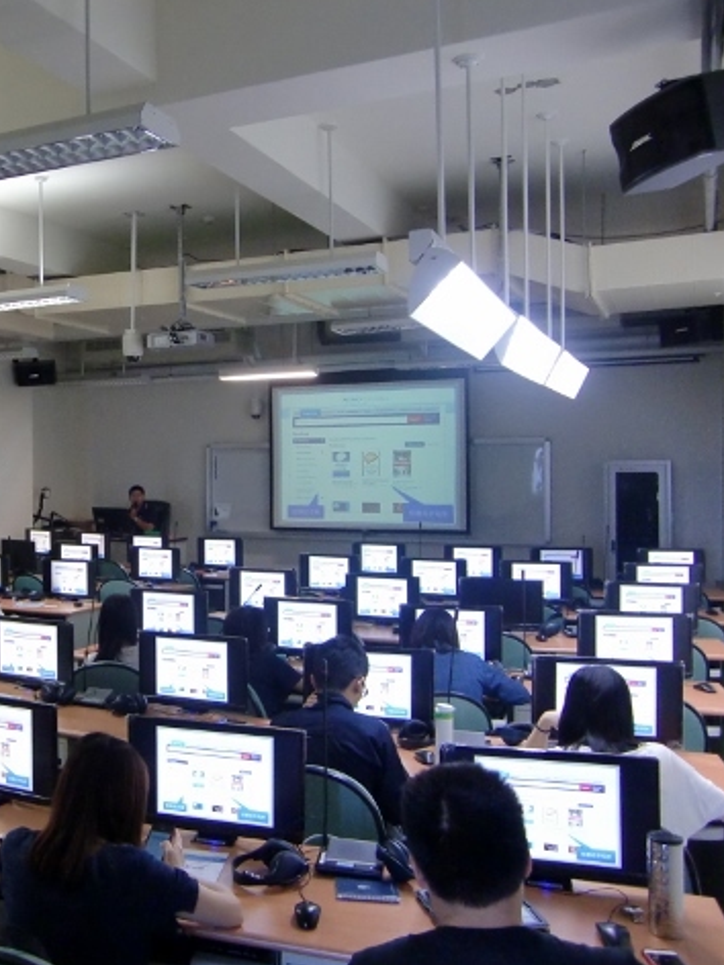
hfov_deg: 35.5
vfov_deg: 49.0
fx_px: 1060
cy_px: 480
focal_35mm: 38
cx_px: 76
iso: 320
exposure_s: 1/60
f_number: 2.6
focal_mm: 4.9
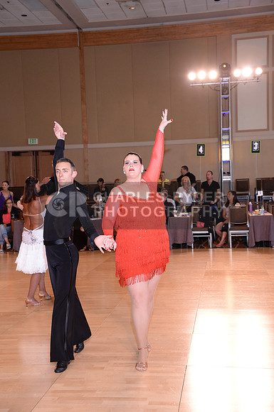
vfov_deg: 39.6
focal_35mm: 50
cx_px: 137
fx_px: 573
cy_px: 206
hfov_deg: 26.9
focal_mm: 50
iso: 2000
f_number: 5
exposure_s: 1/200
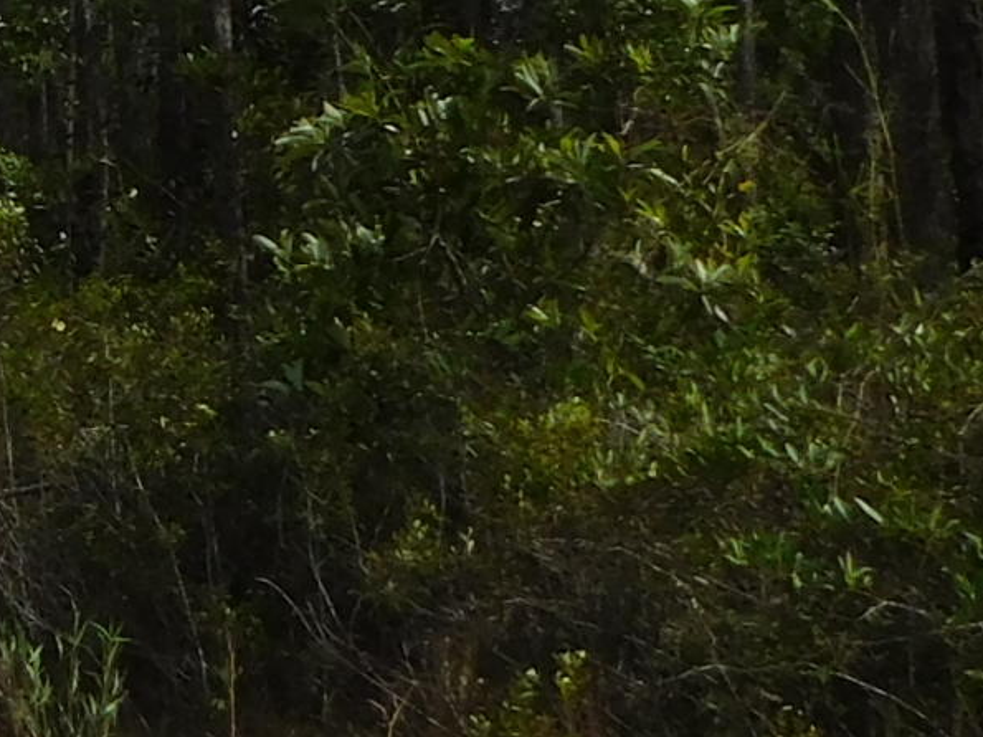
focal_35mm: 116
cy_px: 8
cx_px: -1021
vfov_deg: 12.6
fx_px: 3293
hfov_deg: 14.1
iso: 125
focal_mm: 4
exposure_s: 1/800
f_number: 6
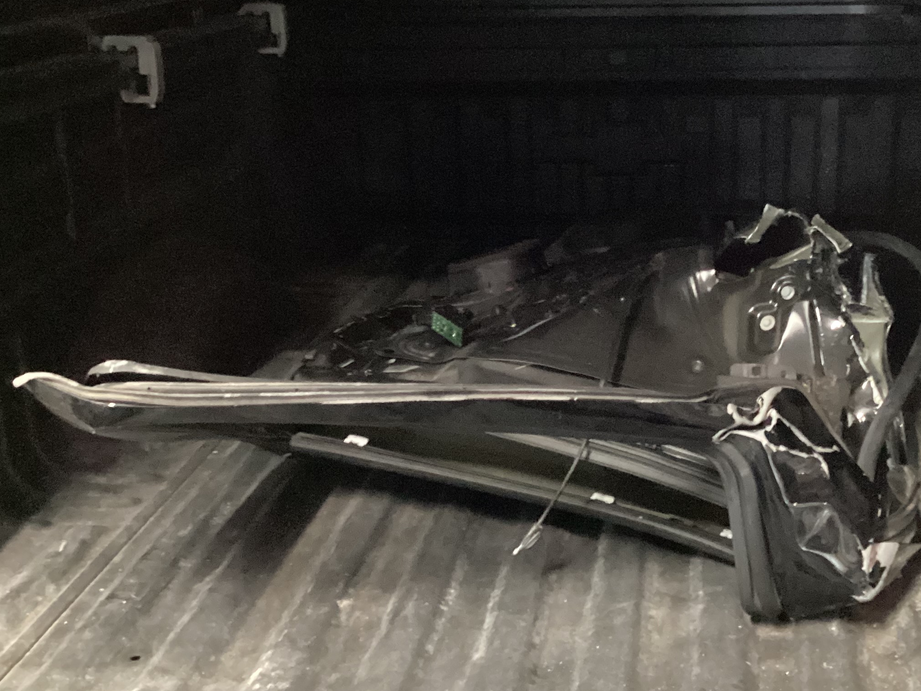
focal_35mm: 50
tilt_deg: -20.1
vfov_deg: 29.1
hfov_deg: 38.1
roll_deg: +0.5
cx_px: 547
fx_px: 1330
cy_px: 300
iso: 800
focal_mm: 3.3
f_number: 2.4
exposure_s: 1/17
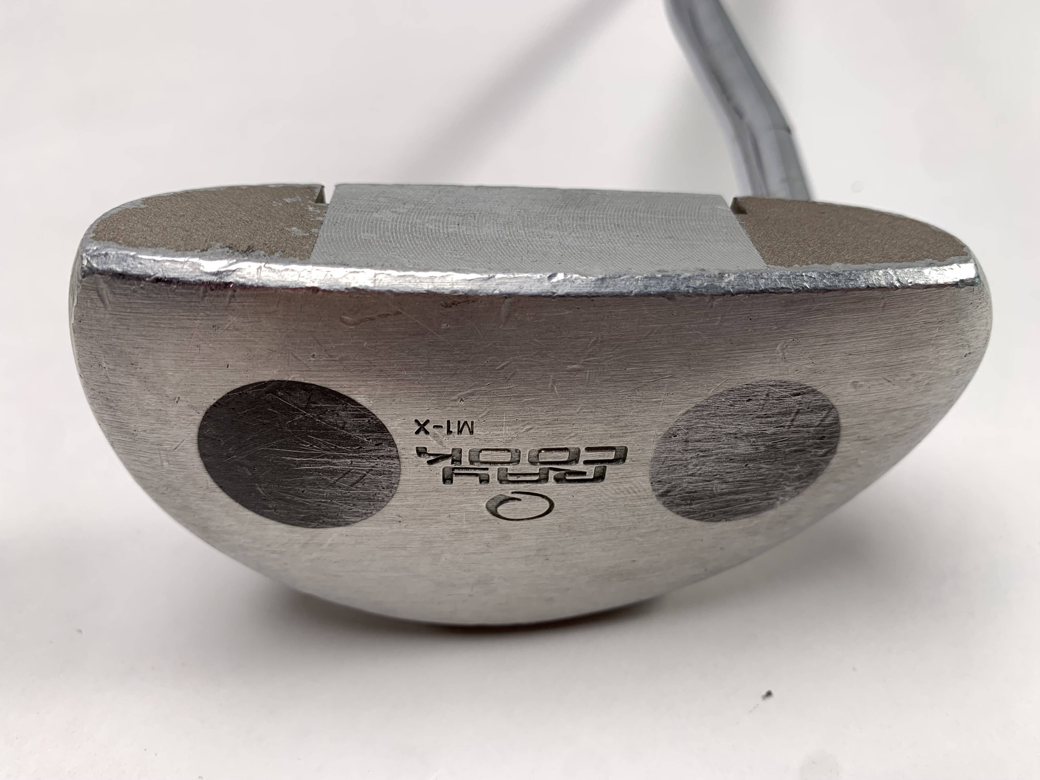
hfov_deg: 67.3
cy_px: 390
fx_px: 781
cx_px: 520
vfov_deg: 53.1
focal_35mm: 26
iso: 25
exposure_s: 1/120
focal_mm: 4.25
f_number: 1.8
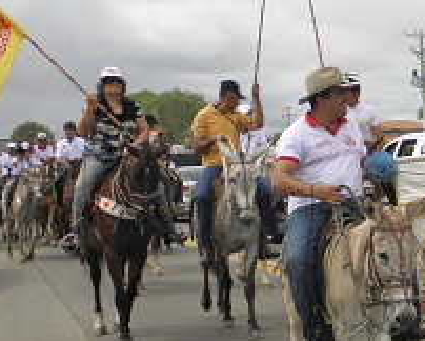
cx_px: 457
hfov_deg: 18.3
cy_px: 181
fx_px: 1272
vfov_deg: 15.3
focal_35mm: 101
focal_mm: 6.8
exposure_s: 1/250
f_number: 7.4
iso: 100
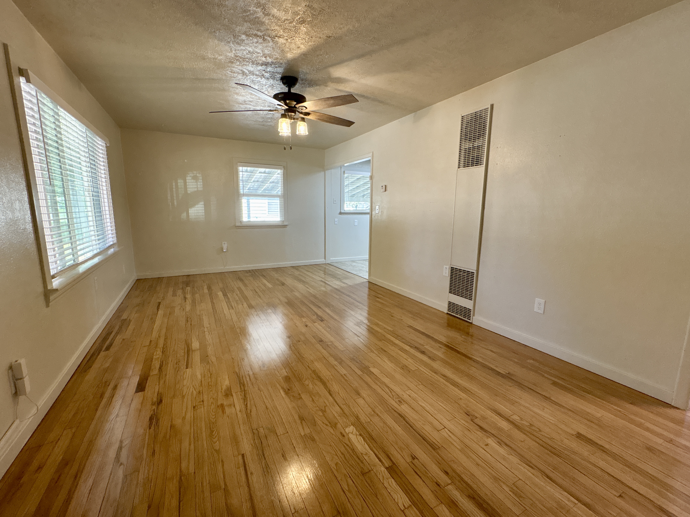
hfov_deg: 102.1
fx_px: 279
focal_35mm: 14
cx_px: 345
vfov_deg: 85.7
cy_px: 258
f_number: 2.2
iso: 320
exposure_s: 1/120
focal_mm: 2.22
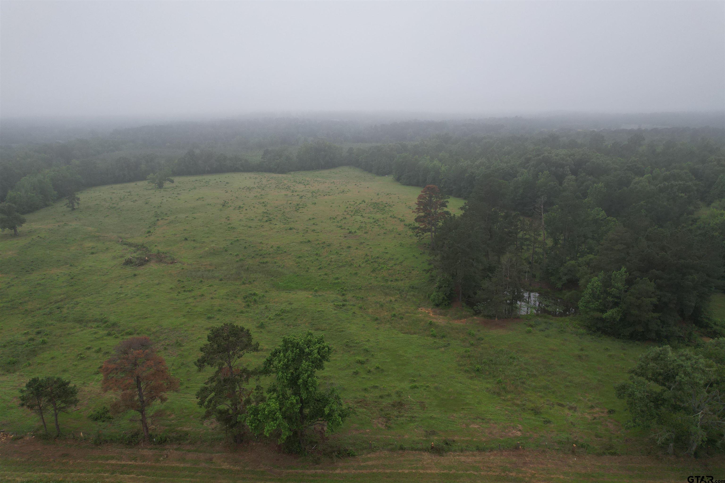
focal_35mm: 22
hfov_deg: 78.6
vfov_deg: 57.2
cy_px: 242
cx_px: 362
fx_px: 443
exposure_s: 1/500
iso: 120
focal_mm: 8.38
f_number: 2.8
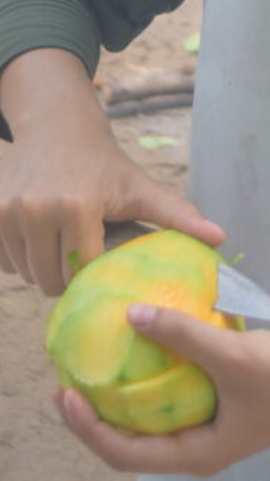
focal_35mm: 153
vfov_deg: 13.3
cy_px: -221
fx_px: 1952
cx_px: 379
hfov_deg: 7.8
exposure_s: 1/100
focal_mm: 32
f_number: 5
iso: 400
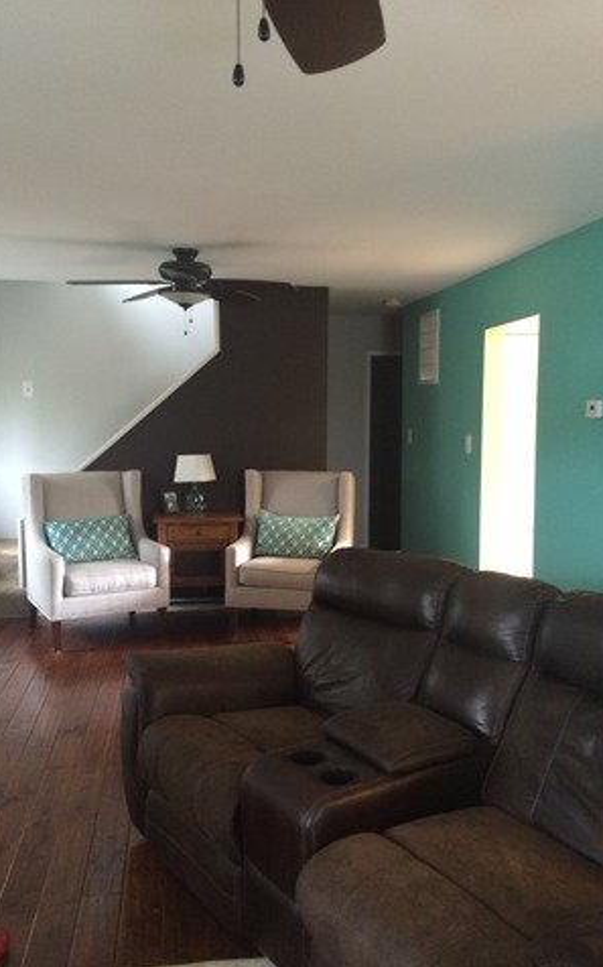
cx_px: 288
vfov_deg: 61.3
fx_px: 816
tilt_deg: -8.1
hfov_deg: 40.5
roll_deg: +0.9
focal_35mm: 31
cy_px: 484
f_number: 2.2
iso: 320
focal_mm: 4.15
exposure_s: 1/17
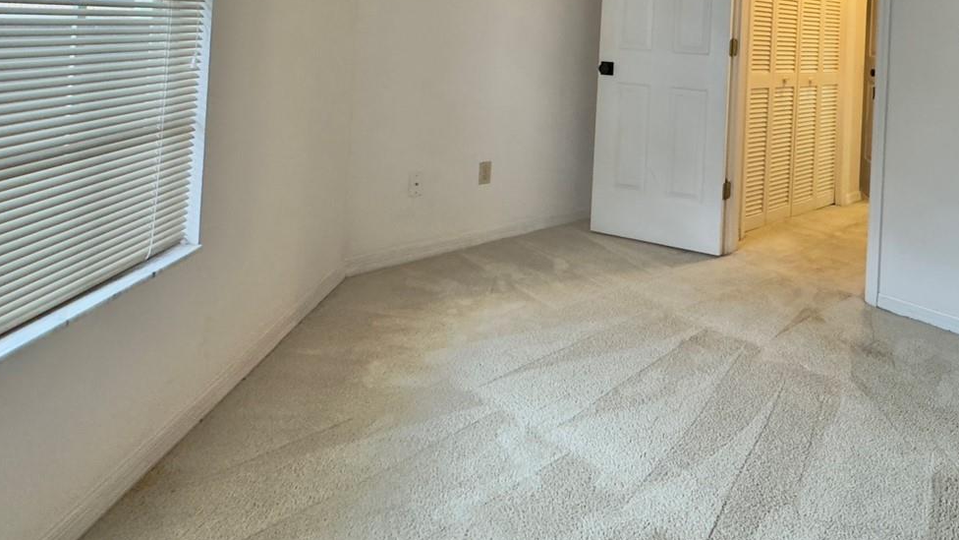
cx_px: 636
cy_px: 9
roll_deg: +1.4
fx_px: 636
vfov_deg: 40.7
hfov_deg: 72.0
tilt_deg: +0.9
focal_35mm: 25
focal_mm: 2.22
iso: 400
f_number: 2.2
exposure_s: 1/60
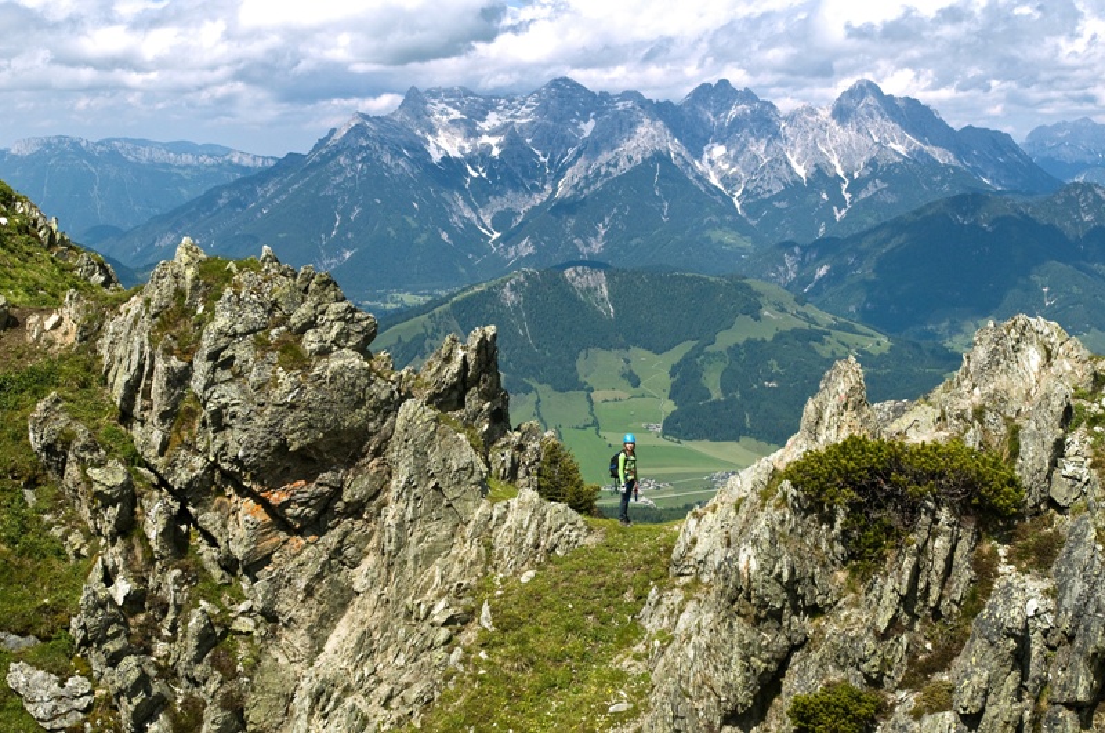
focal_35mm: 52
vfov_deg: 25.7
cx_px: 552
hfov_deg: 37.9
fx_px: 1609
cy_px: 366
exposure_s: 1/1600
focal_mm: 35
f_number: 8
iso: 400
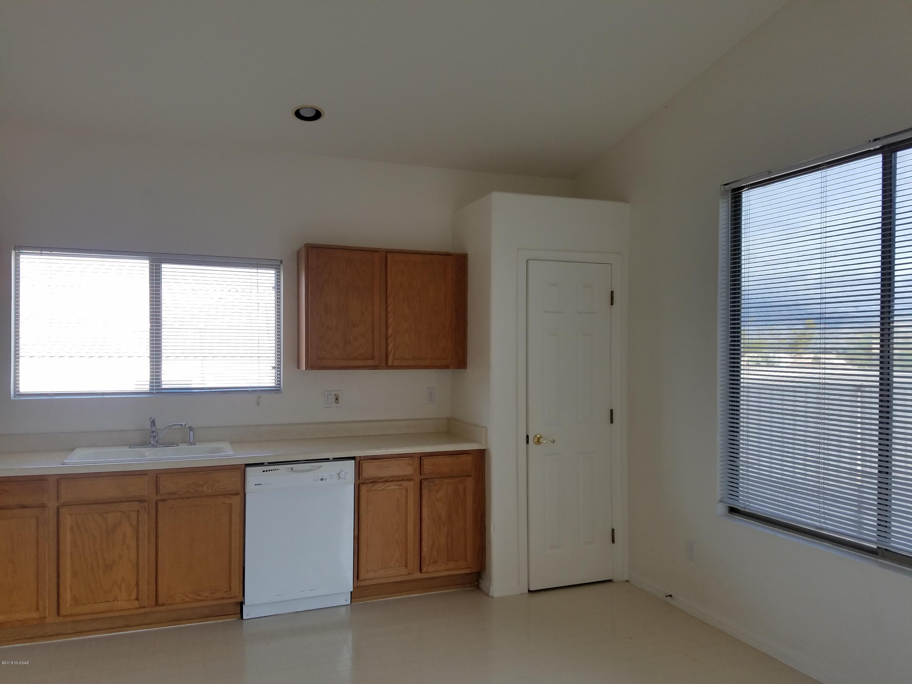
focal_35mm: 26
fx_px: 685
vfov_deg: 53.1
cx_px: 456
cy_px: 342
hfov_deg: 67.3
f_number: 1.7
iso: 50
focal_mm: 4.2
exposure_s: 1/182
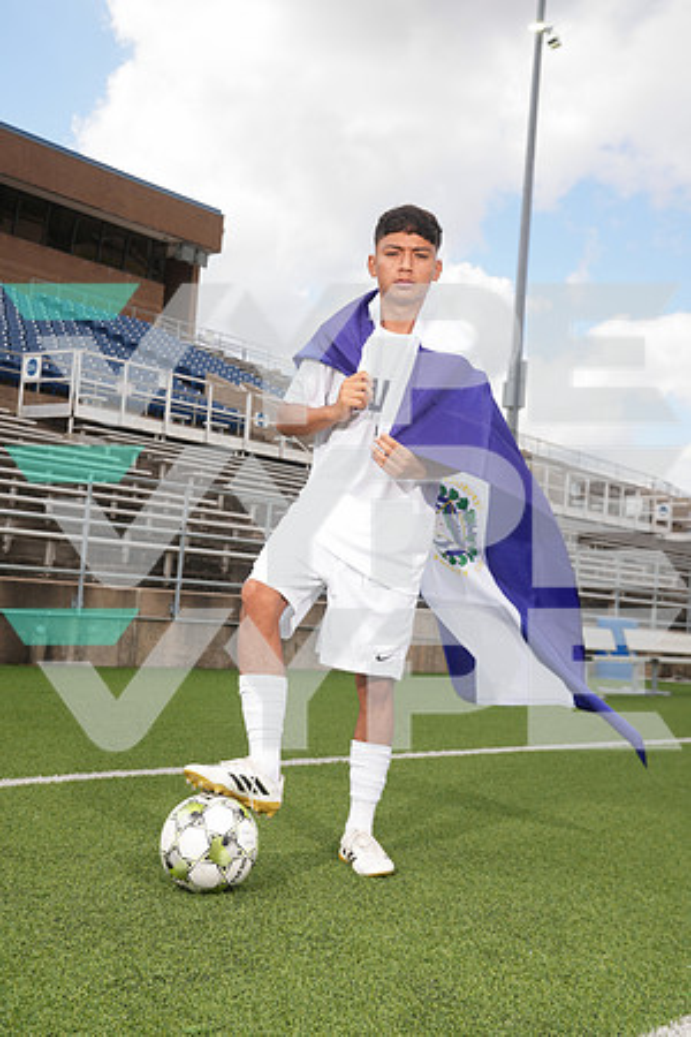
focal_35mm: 45
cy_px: 518
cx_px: 346
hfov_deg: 29.9
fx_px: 1296
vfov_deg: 43.6
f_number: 6.3
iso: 100
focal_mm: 45
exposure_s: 1/200
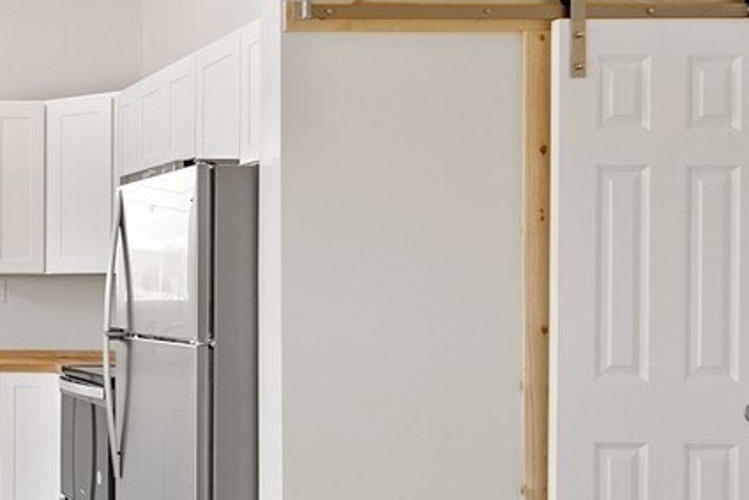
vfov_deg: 24.2
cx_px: -278
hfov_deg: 28.0
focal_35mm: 56
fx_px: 1165
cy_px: 290
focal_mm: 14
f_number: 3.2
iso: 400
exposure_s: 1/40
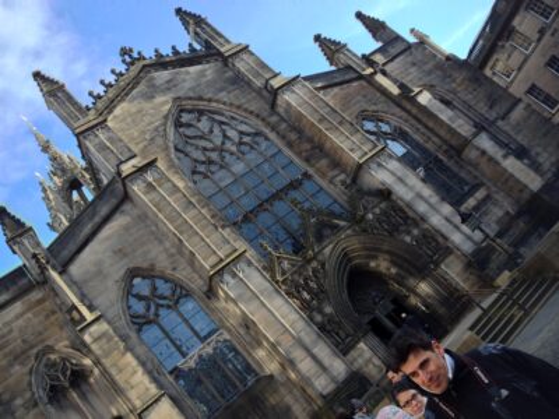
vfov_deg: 40.7
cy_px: 210
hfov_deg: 52.6
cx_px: 280
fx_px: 565
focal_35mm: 35
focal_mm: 4.28
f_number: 2.4
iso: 50
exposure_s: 1/257
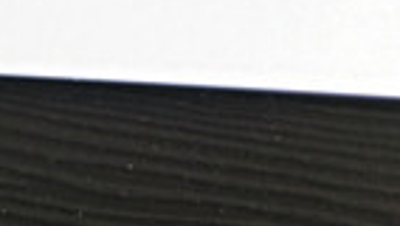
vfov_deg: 6.4
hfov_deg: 12.8
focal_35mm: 166
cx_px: -25
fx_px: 1761
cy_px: -548
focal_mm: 5.56
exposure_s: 1/100
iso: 50
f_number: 1.6
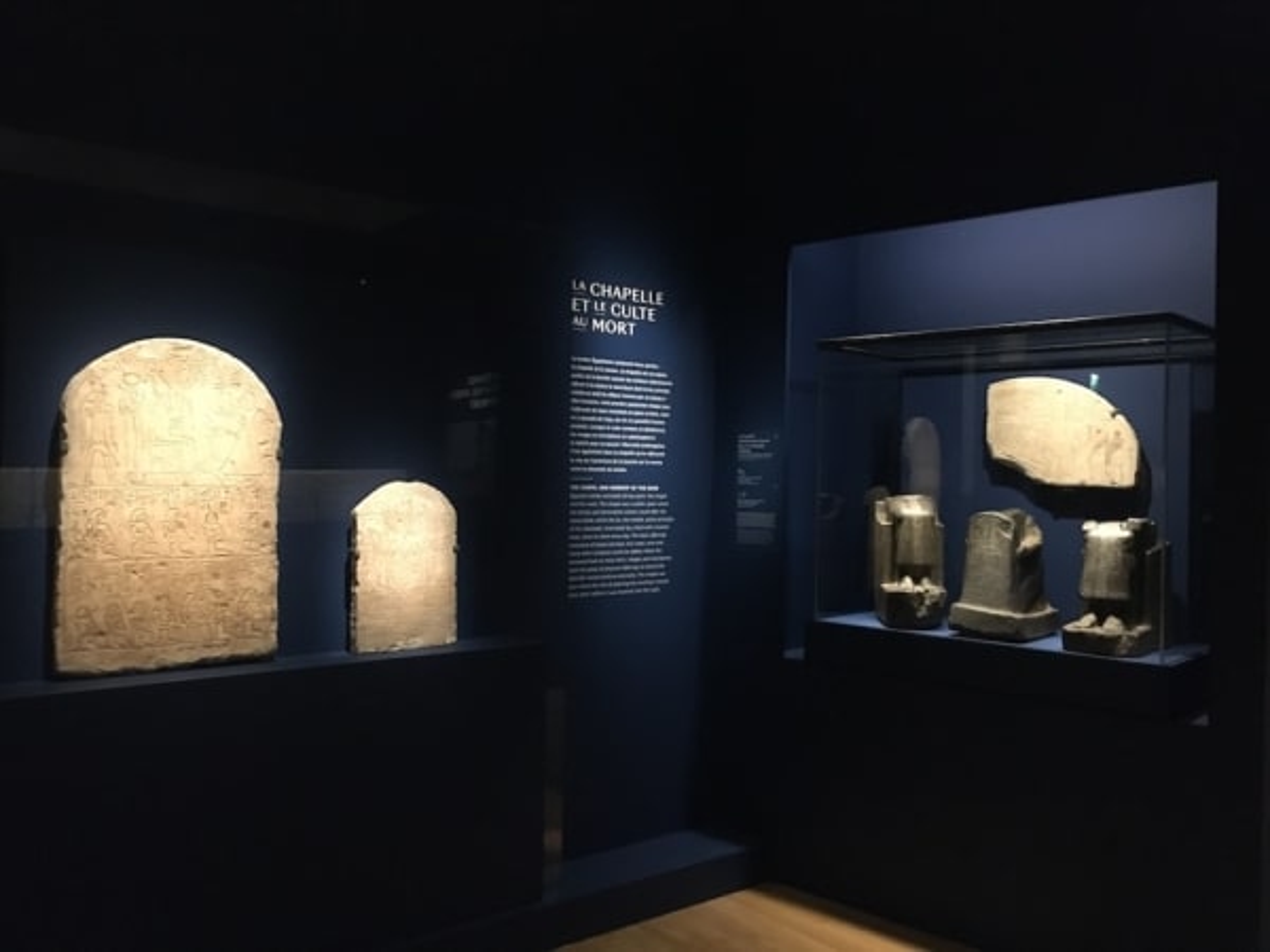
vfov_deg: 48.2
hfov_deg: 61.7
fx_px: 1064
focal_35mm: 29
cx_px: 635
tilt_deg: +0.5
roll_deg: -0.6
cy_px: 476
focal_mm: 4.15
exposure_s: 1/17
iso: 640
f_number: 2.2
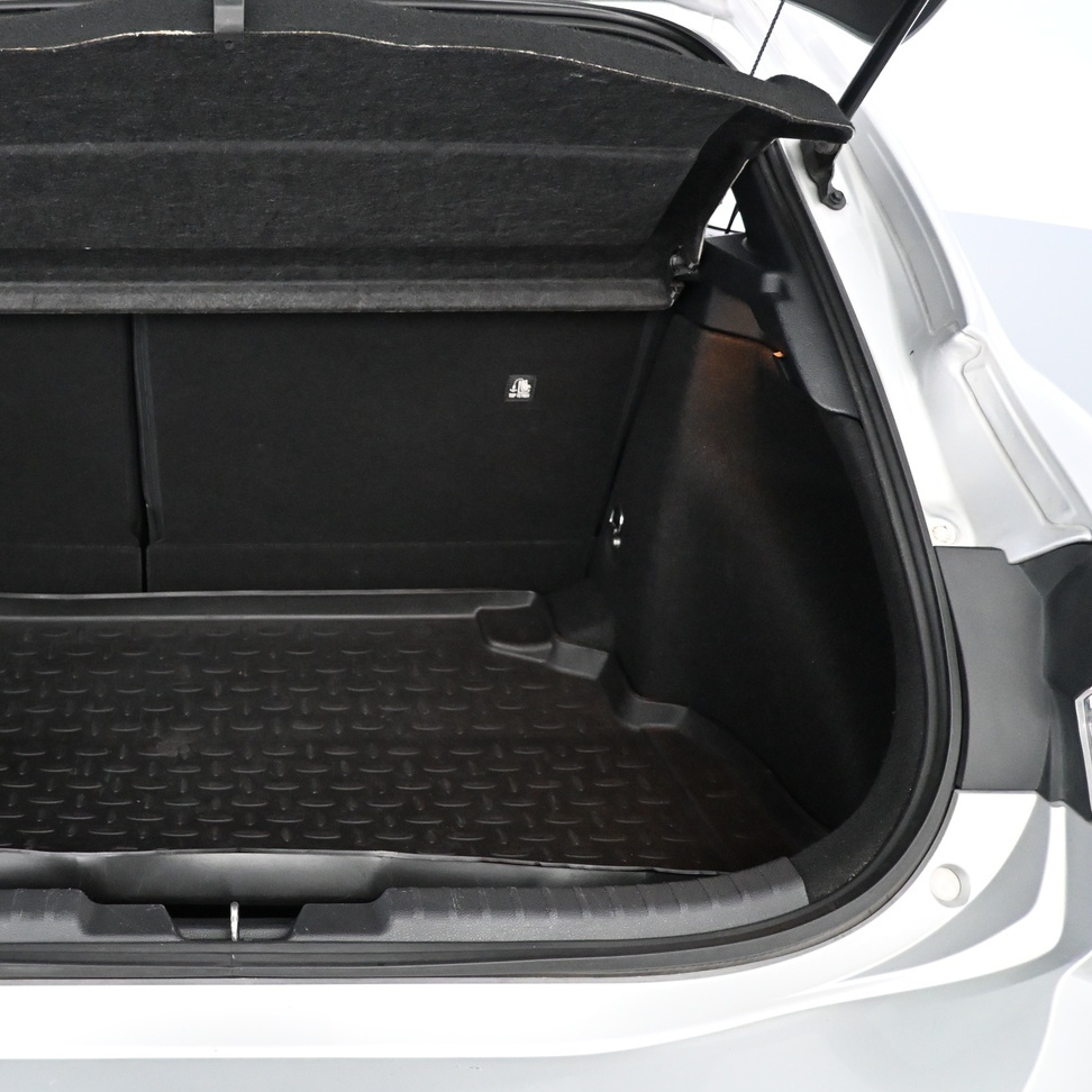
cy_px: 492
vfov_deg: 48.4
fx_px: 1213
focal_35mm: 34
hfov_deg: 46.1
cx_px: 228
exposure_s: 1/60
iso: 4500
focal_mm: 16
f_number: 3.5
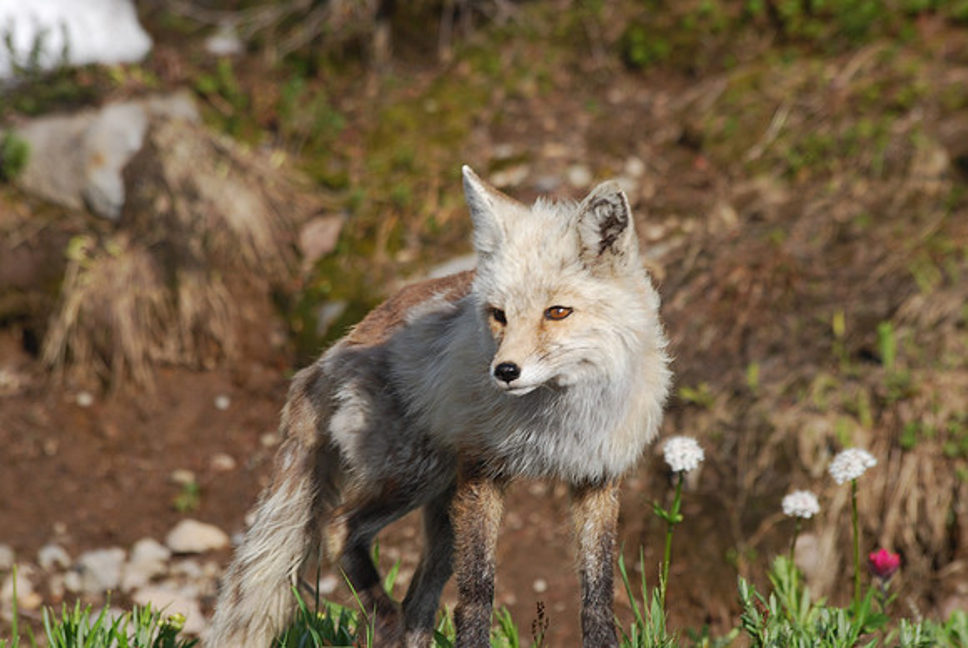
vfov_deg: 4.2
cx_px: 484
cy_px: 324
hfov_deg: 6.2
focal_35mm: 330
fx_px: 8882
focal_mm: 220
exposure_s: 1/250
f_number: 10
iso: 180
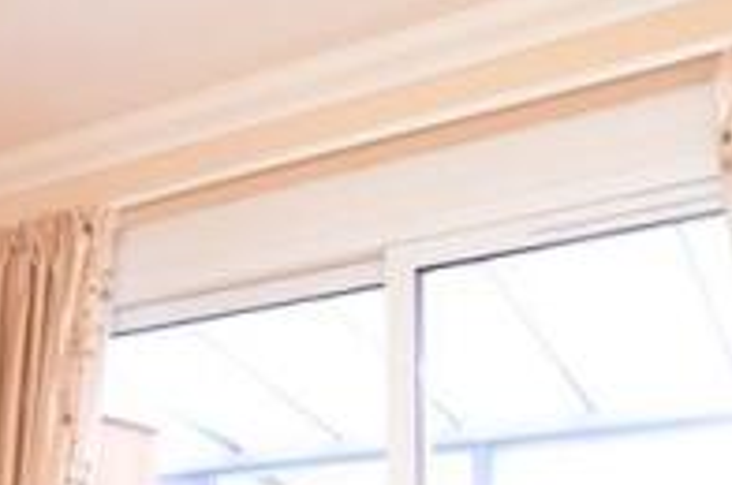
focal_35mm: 58
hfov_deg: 32.6
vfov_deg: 20.9
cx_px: 49
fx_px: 1174
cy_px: 662
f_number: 8
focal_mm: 11.5
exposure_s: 1/100
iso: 400
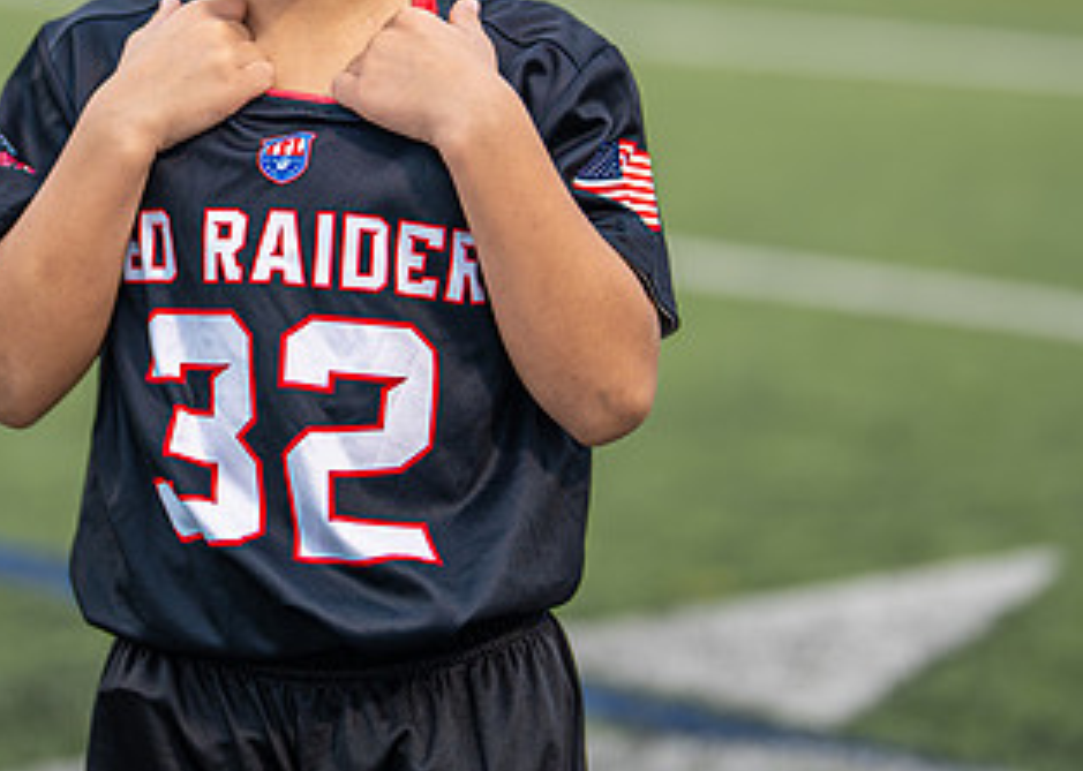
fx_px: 3657
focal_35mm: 119
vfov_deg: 11.9
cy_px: -2
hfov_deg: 16.8
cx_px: 315
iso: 100
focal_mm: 50
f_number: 1.2
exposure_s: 1/500
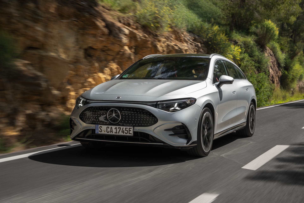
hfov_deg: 35.7
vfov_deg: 24.2
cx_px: 152
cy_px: 102
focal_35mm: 56
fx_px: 472
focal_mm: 55.9
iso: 100
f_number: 6.3
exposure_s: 1/60
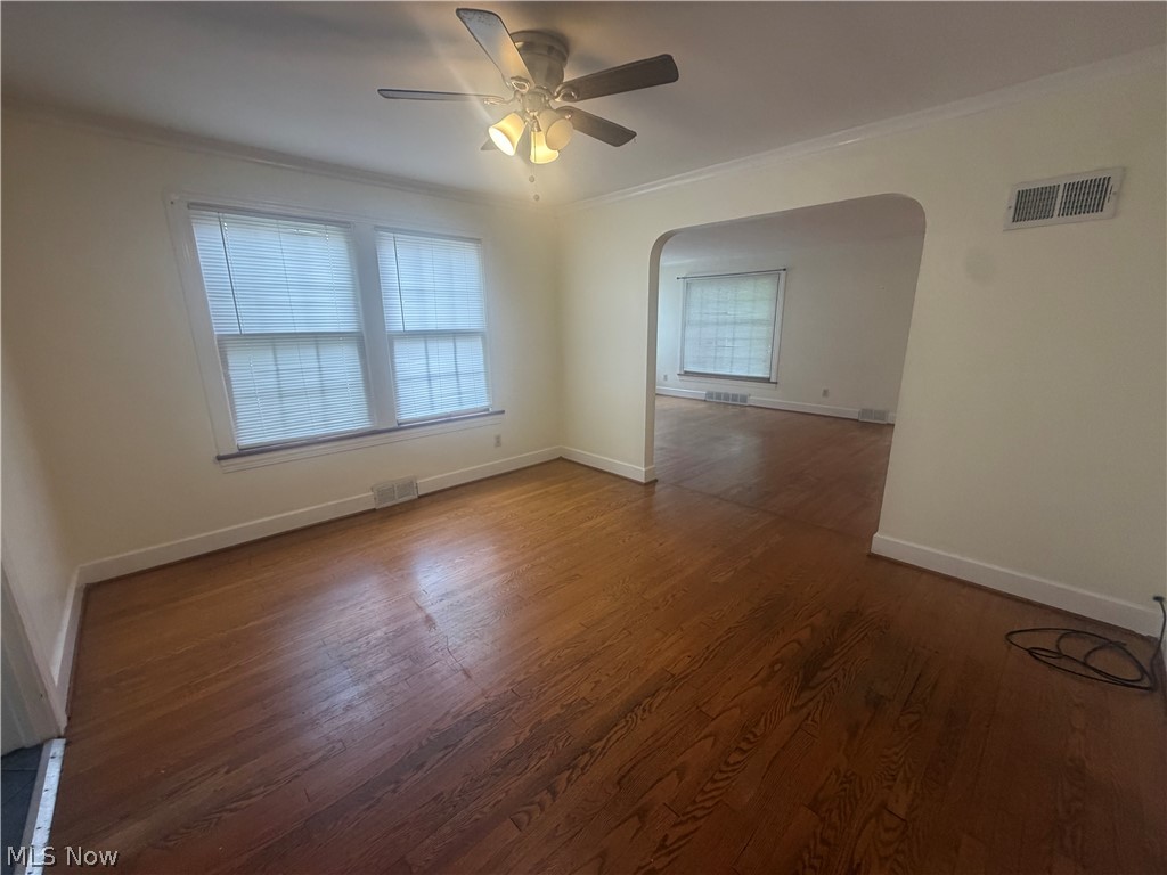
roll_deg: +0.9
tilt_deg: -13.2
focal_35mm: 14
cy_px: 438
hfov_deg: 102.1
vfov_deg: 85.7
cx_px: 584
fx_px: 472
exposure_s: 1/120
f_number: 2.2
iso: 320
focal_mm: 2.22
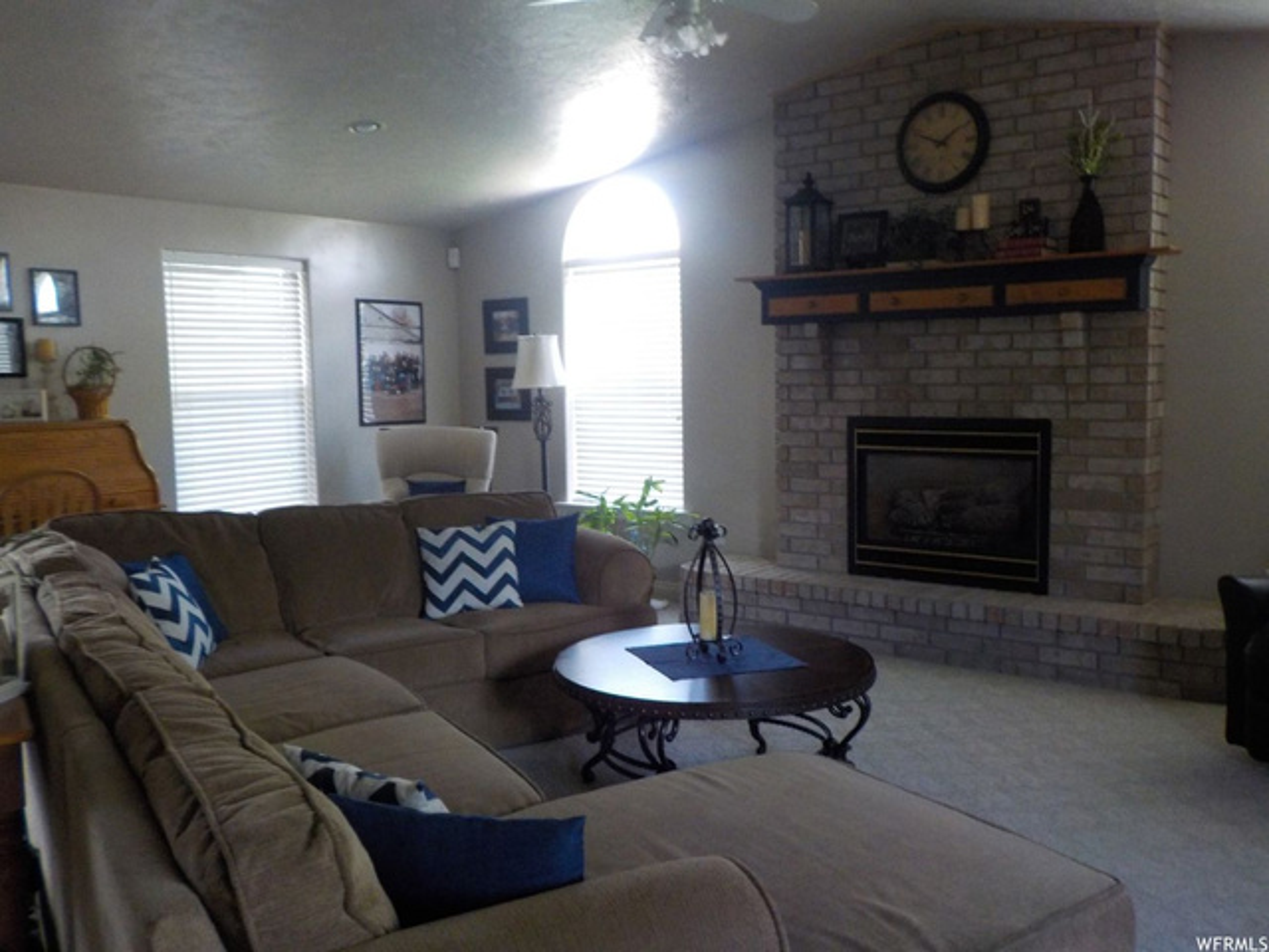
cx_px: 634
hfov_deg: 60.0
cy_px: 476
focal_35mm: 30
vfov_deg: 46.8
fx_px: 1100
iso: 360
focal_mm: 4.1
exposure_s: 1/30
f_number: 3.3
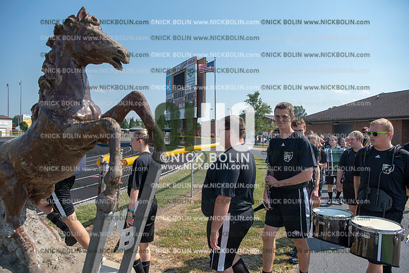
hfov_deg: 73.7
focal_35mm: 24
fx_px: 273
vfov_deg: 53.2
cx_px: 204
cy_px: 136
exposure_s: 1/1600
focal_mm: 24
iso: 200
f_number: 5.6
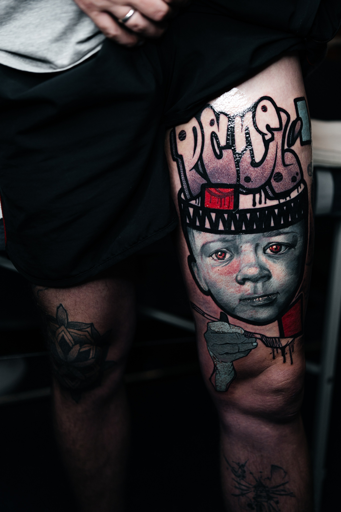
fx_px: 639
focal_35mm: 45
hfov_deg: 29.9
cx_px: 170
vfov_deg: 43.6
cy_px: 256
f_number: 1.8
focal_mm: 45
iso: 250
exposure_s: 1/500
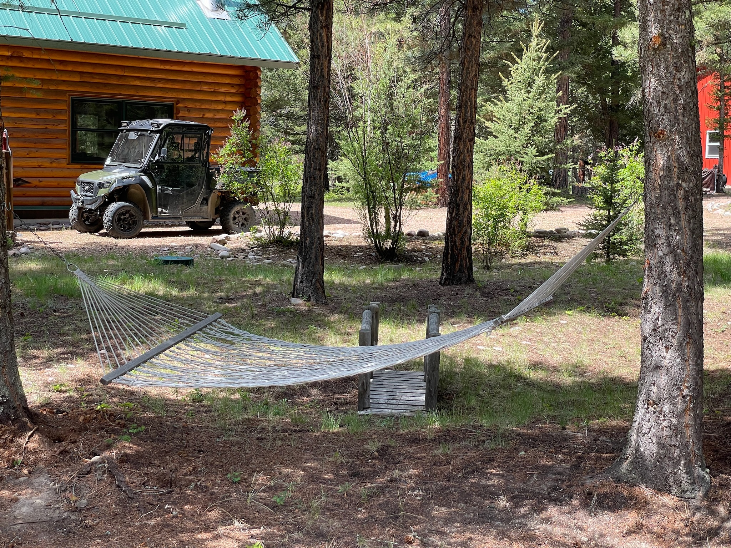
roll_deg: -1.3
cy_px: 274
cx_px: 366
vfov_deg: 28.0
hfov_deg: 36.8
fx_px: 1098
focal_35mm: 52
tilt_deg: -4.2
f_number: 2
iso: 25
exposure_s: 1/313
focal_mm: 6
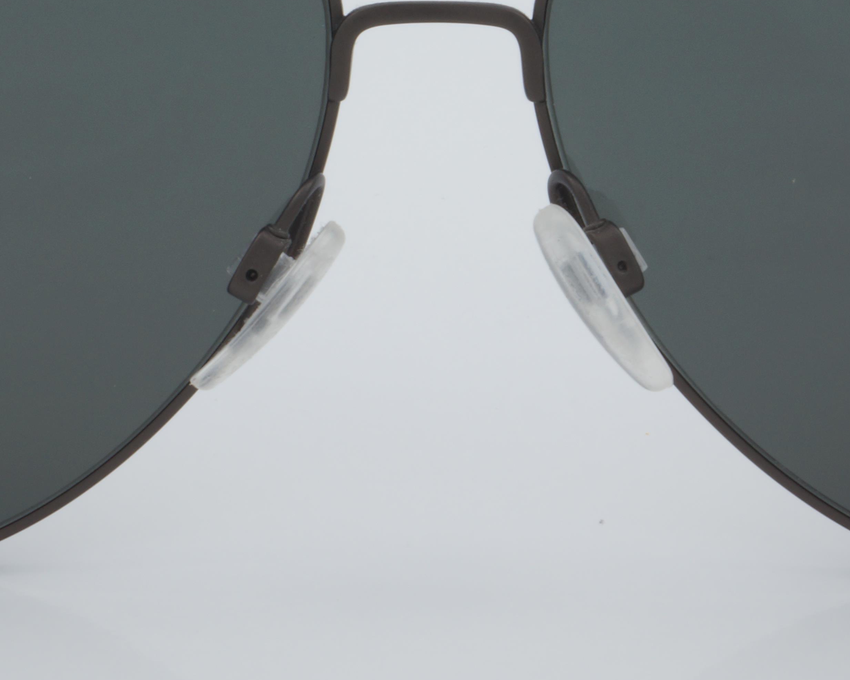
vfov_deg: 11.2
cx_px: 449
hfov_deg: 14.1
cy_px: 155
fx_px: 3447
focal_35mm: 137
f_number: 32
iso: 100
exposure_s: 1/4
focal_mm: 40
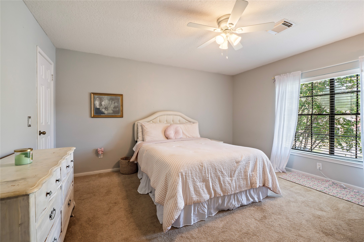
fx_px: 152
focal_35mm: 15
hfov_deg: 100.4
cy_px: 121
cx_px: 182
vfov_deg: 77.2
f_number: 6.3
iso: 125
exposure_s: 1/2.5
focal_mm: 15
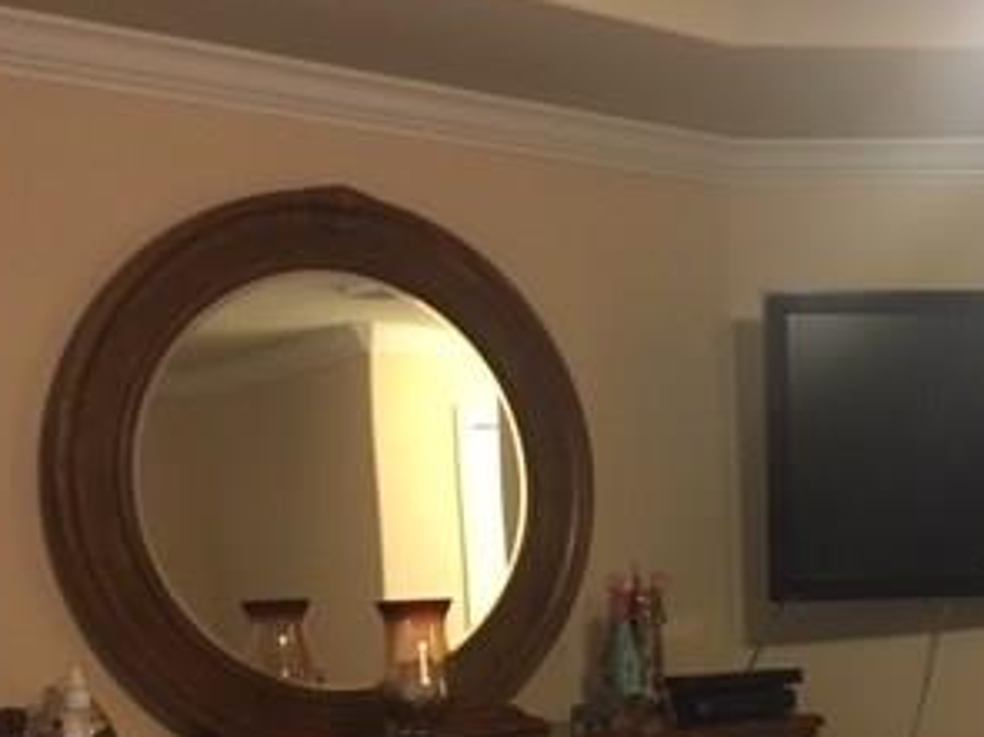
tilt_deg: -3.7
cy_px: 624
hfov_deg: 28.9
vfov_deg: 22.8
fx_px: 1790
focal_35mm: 63
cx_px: 971
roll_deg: +1.1
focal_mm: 4.15
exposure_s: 1/20
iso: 200
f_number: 2.2
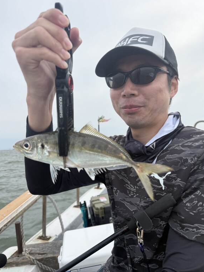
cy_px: 133
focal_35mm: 25
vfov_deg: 69.4
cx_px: 104
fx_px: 196
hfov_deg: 54.9
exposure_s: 1/2110
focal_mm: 6.76
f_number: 1.78
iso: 100
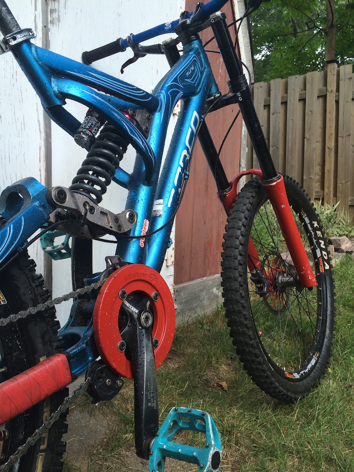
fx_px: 395
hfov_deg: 48.2
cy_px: 236
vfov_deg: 61.7
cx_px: 177
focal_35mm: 29
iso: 32
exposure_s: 1/204
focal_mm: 4.15
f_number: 2.2
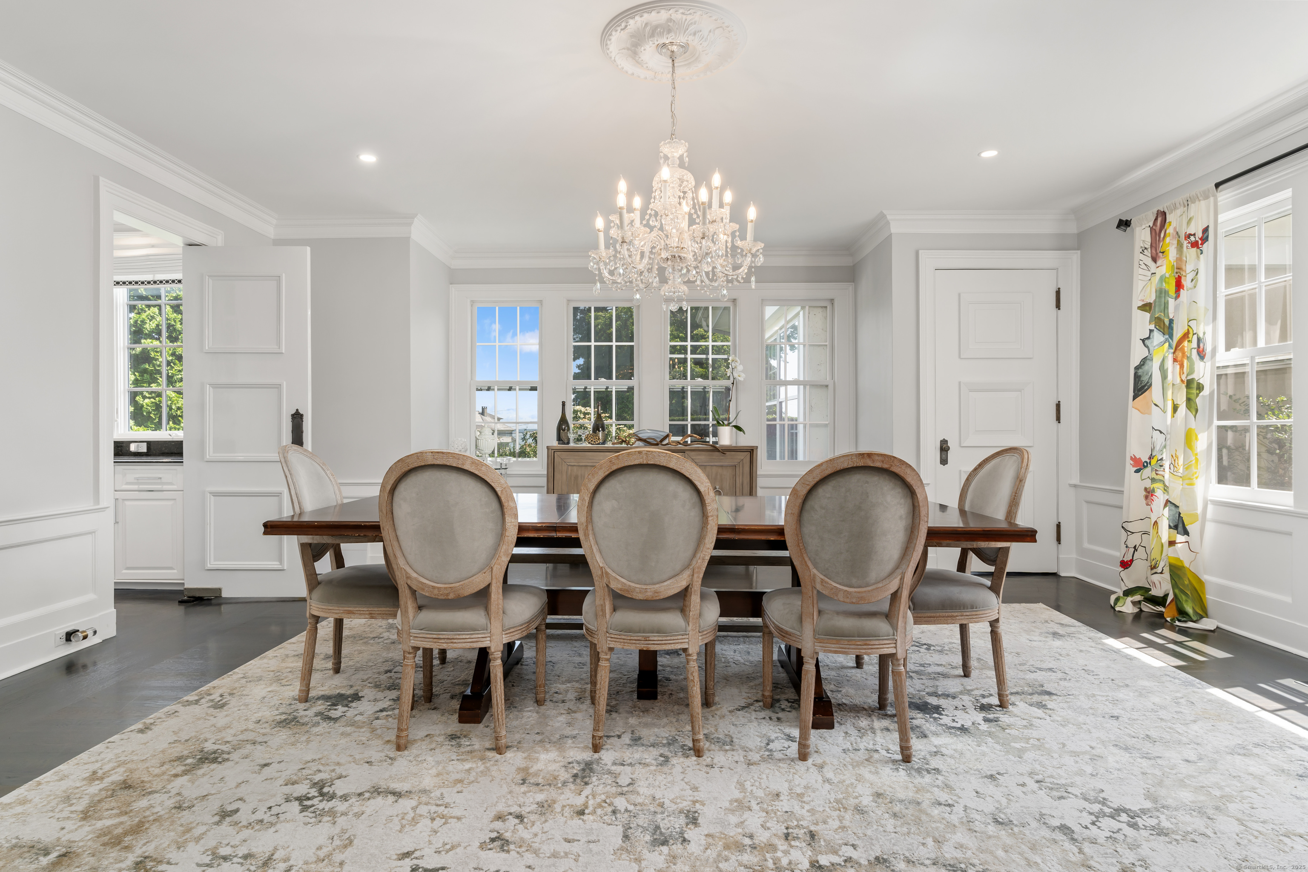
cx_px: 654
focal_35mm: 20
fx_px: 727
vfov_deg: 61.9
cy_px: 436
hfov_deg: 84.0
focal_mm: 20
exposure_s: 1/40
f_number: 8
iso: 320
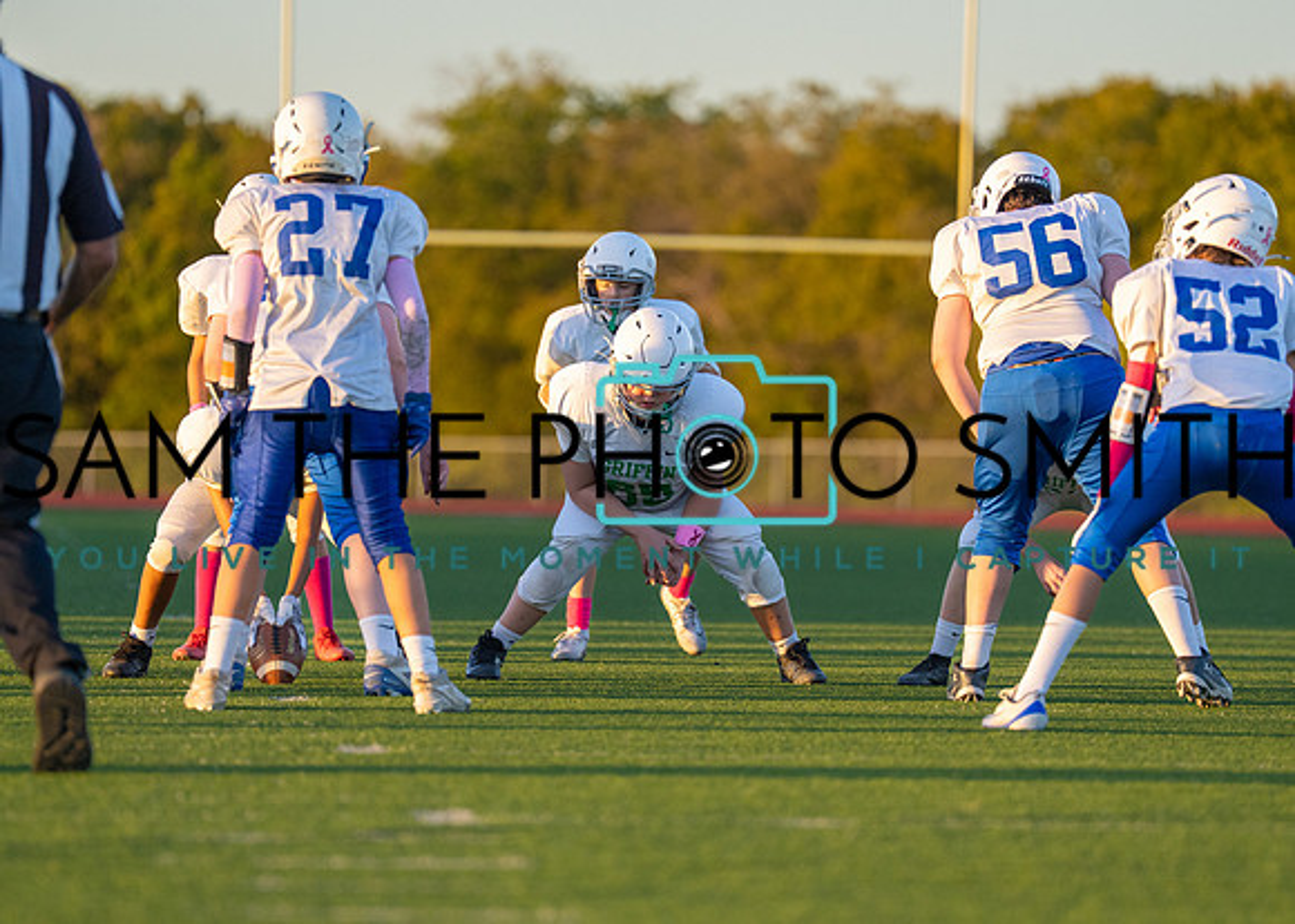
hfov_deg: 7.0
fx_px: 10623
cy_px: 445
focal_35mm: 289
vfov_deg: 5.0
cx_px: 652
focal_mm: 200
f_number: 2.8
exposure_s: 1/3200
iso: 800
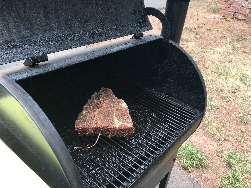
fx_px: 210
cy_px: 94
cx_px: 126
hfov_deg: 61.7
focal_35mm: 29
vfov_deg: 48.2
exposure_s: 1/120
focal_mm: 4.15
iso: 40
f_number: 2.2
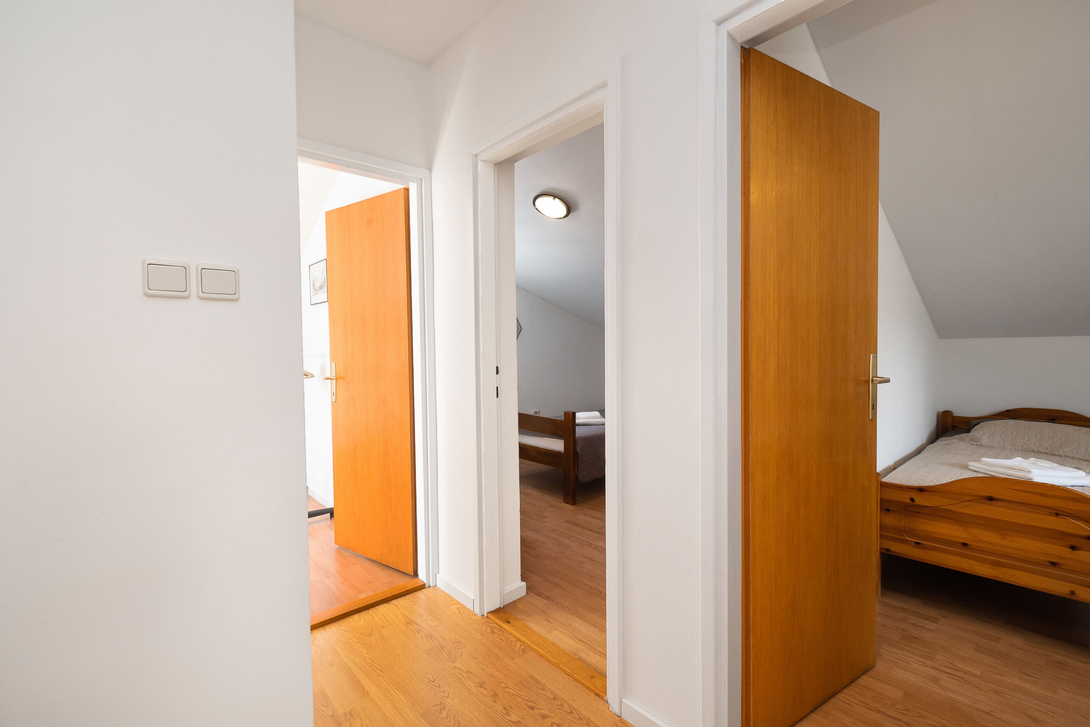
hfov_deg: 100.4
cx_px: 545
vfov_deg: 77.3
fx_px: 454
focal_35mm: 15
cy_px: 364
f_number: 8
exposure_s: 1/10
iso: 320
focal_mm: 10
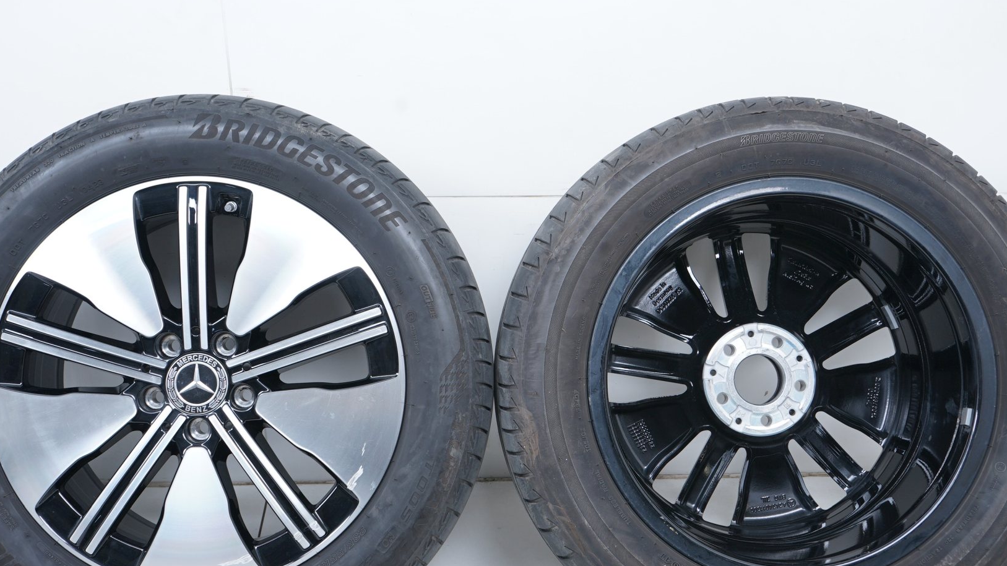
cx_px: 489
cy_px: 309
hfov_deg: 48.4
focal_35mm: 42
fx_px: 1121
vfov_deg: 28.3
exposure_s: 1/125
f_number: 7.1
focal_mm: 34
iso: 250
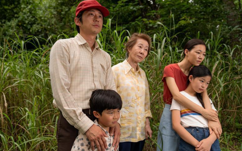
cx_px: 119
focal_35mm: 27
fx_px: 178
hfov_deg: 68.4
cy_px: 77
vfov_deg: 46.0
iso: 80
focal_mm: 26
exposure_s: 1/160
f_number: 2.8
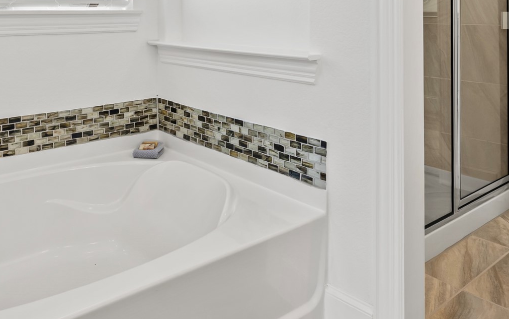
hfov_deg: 54.7
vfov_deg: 33.9
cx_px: 194
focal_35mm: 35
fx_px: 486
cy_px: 19
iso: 125
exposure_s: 1/5
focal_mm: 16
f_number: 6.3
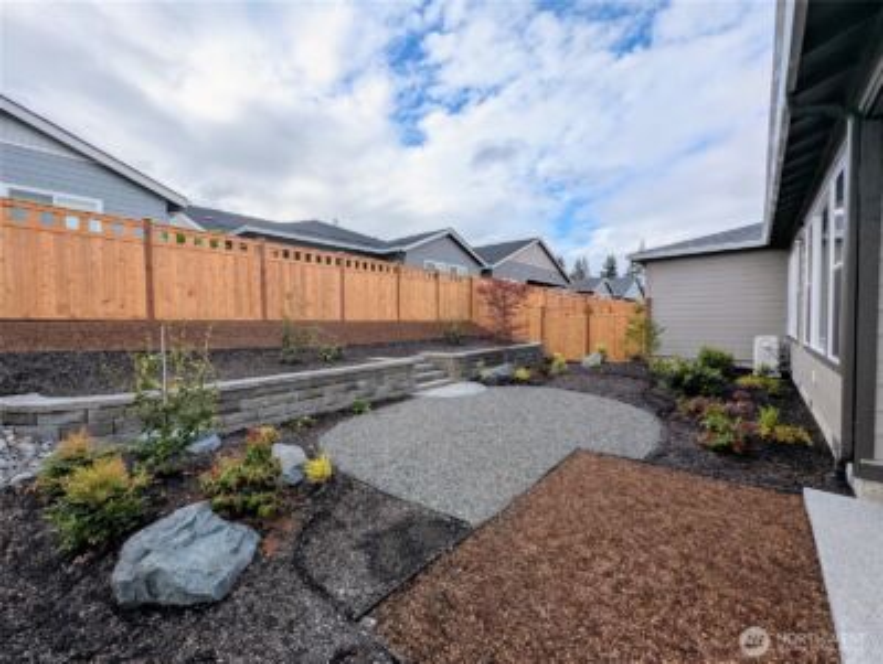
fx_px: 332
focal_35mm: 13
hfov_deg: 106.1
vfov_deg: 90.0
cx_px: 442
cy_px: 332
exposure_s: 1/1751
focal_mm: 1.95
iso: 50
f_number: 2.2
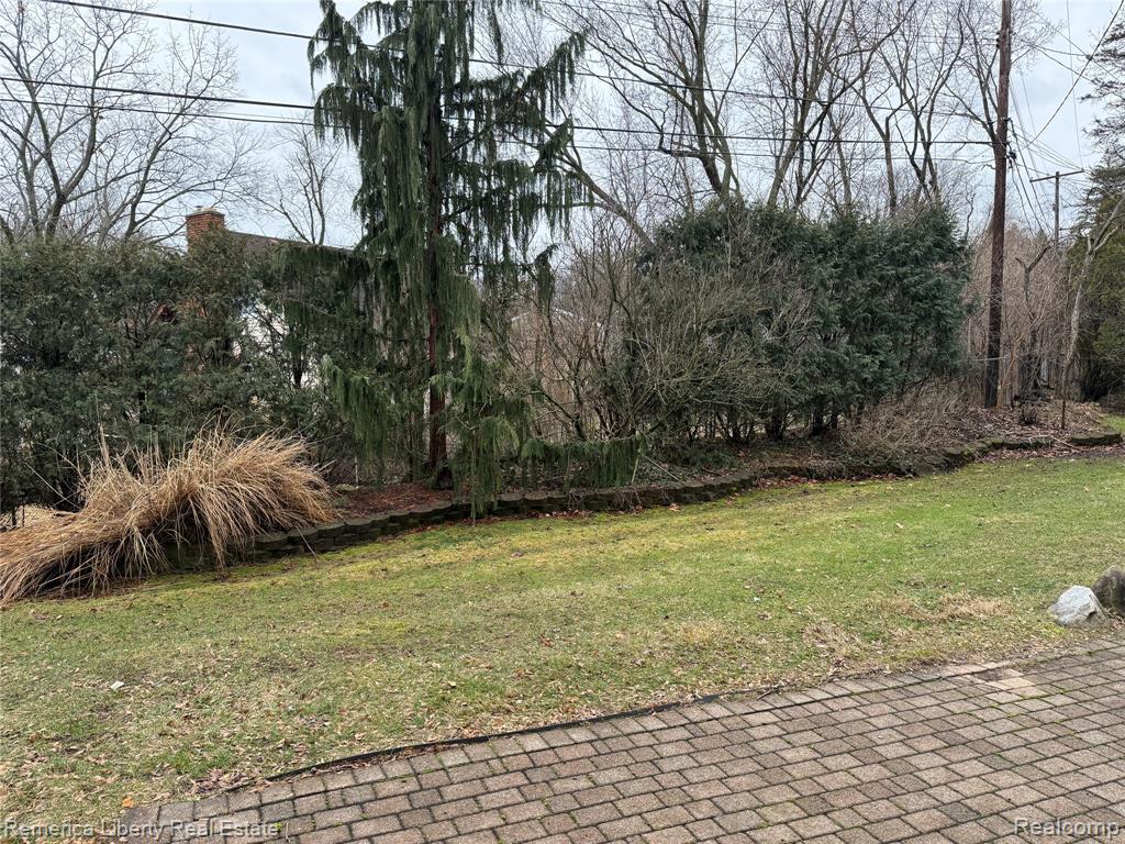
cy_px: 422
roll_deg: +0.0
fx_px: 780
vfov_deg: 56.8
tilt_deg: -4.4
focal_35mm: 24
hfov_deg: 71.6
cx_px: 562
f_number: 1.78
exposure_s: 1/1337
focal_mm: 6.76
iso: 100
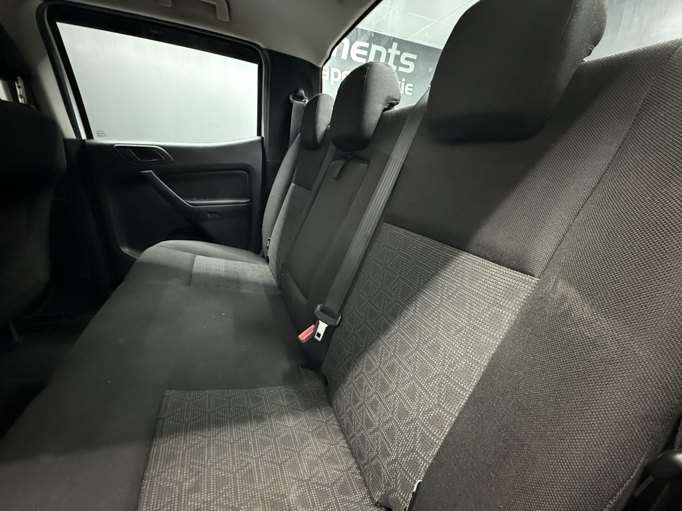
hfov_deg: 102.1
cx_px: 341
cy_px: 256
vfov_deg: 85.7
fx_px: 276
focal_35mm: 14
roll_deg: -4.0
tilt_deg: -18.5
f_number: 2.2
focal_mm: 2.22
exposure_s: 1/25
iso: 1600
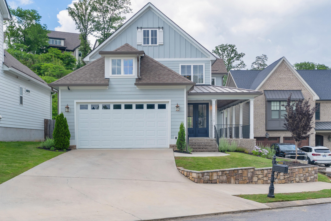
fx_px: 331
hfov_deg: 53.1
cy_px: 107
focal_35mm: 36
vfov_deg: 36.9
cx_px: 158
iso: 320
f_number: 7.1
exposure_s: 1/200
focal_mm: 34
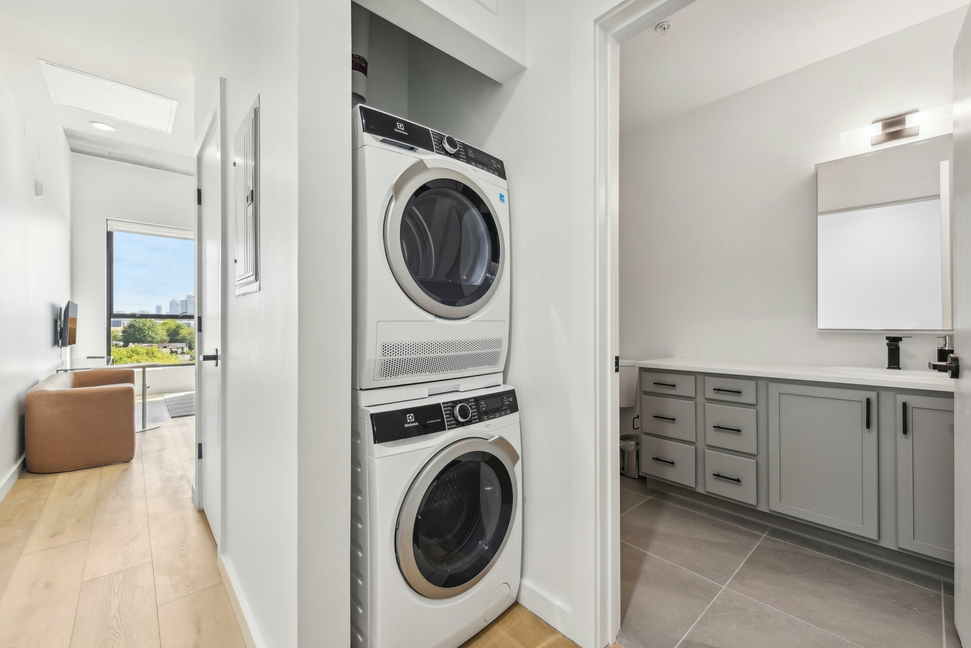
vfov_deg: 81.3
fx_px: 378
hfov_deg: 104.2
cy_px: 324
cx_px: 486
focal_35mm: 14
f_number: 8
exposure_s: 1/10
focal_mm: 14
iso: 200
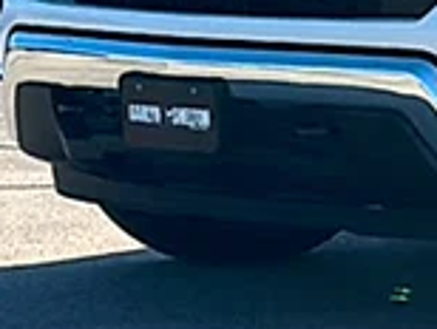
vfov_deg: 5.9
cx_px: 817
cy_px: -112
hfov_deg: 7.6
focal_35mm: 250
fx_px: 3161
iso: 64
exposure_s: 1/5917
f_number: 1.78
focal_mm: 6.86
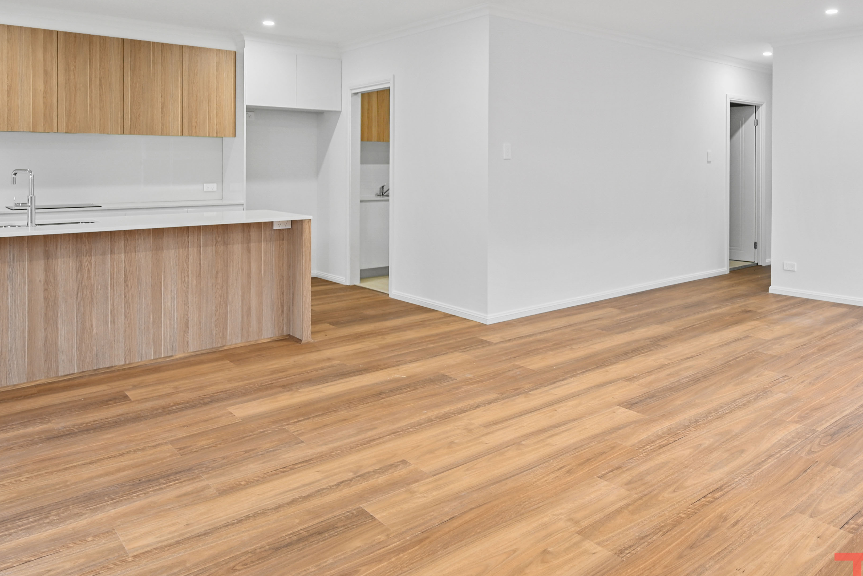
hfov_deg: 68.2
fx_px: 623
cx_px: 545
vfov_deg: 49.1
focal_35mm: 26
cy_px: 214
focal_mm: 14
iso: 100
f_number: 4
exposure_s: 1/10
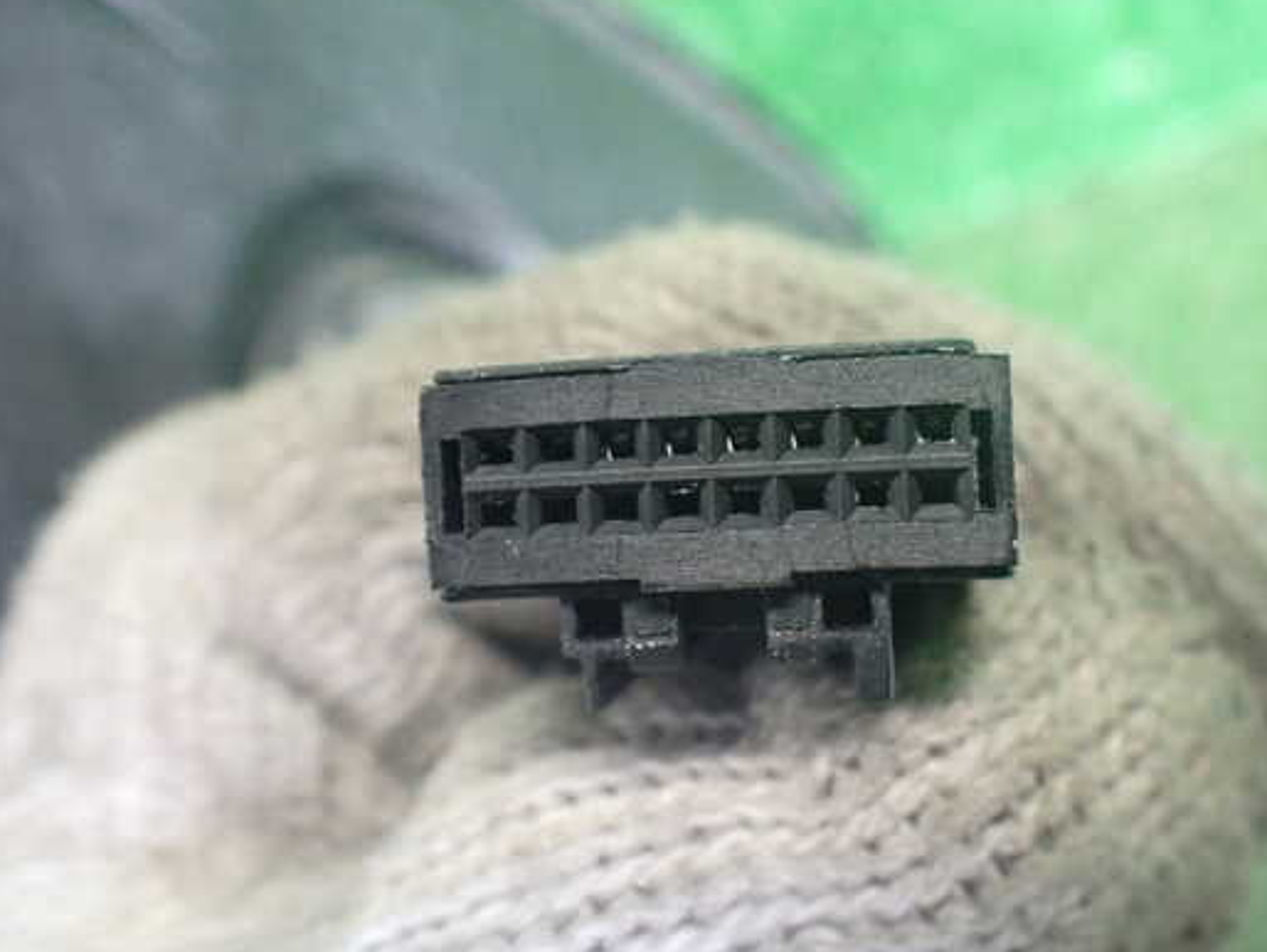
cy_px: 483
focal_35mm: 35
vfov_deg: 40.7
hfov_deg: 52.5
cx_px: 688
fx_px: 1282
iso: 800
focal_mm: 5.4
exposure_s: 1/60
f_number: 2.3
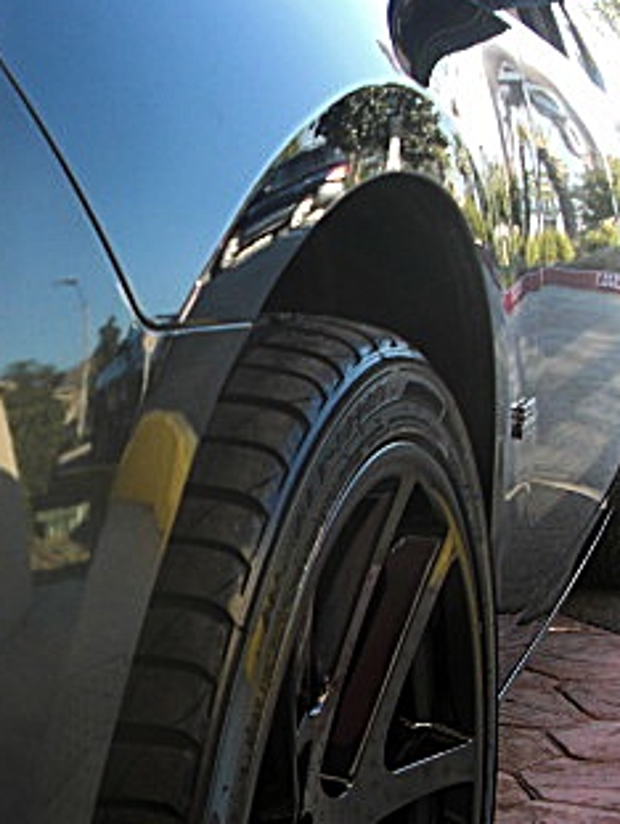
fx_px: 1764
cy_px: 570
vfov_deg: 26.1
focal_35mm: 74
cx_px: 5
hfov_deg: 19.4
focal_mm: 6.3
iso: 50
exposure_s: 1/80
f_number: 2.8
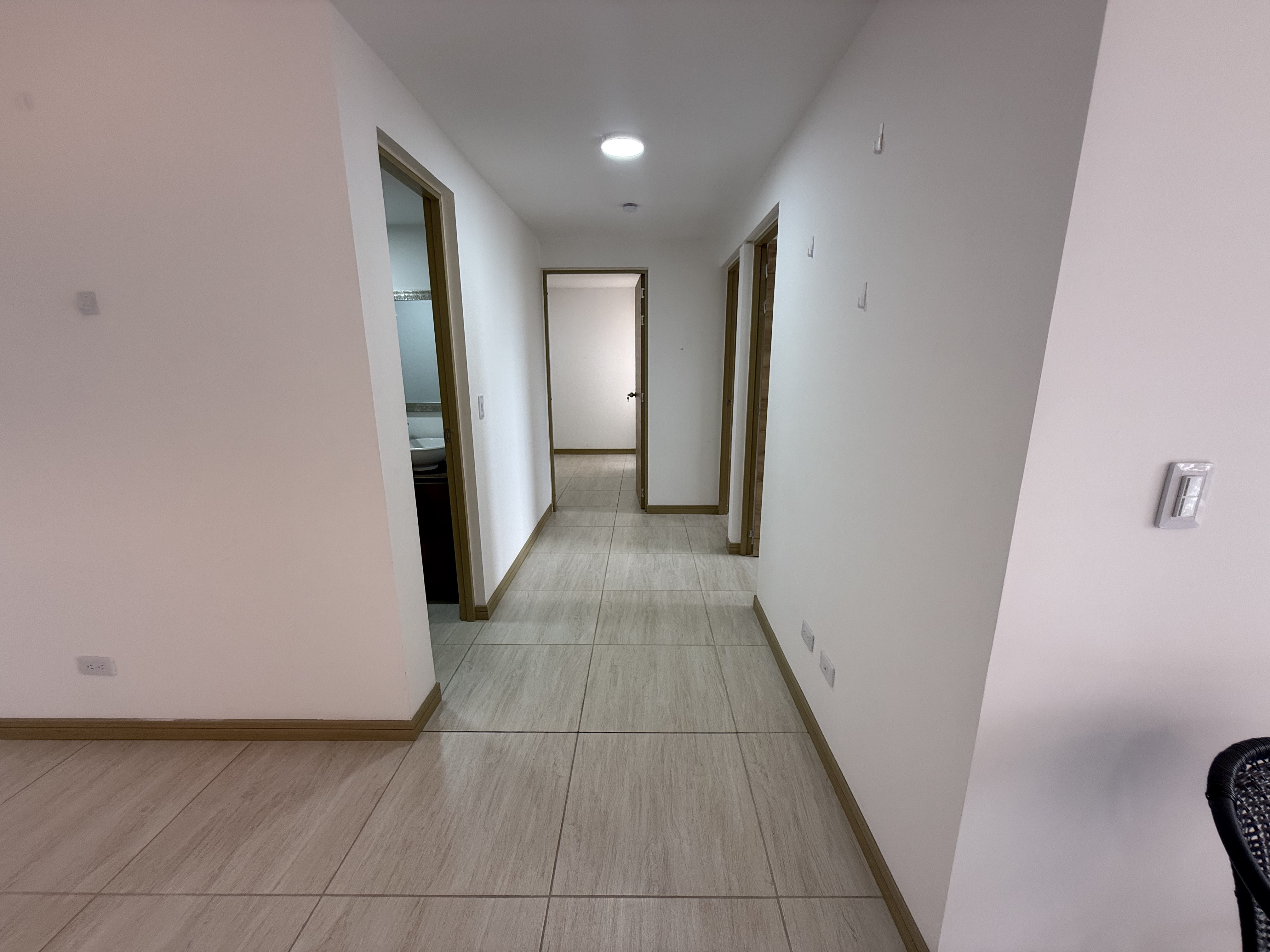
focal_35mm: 14
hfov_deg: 102.1
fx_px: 514
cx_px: 635
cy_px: 476
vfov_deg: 85.7
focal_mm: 2.22
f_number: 2.2
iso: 125
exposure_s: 1/99
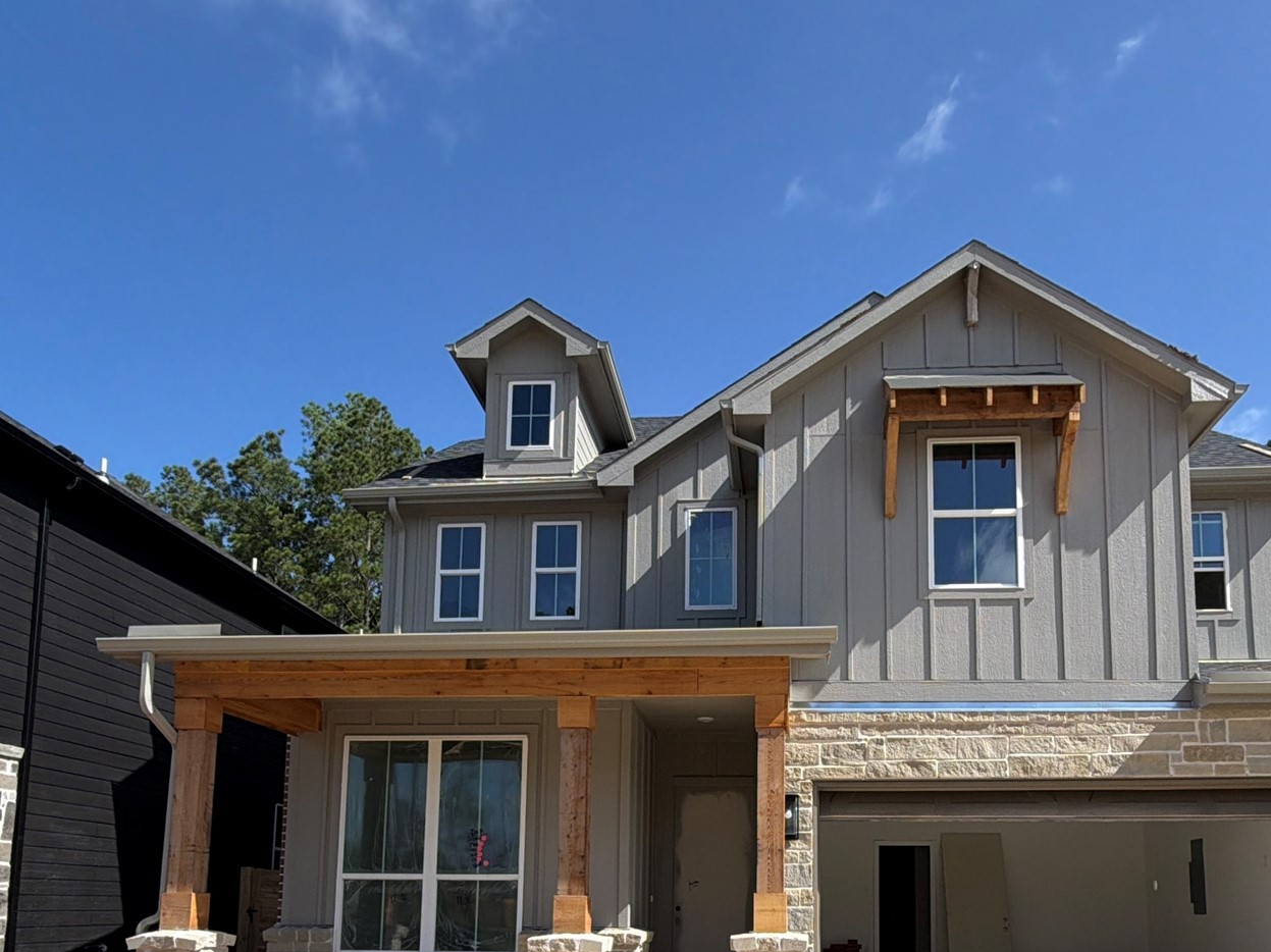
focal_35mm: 23
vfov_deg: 58.4
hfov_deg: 72.4
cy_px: 570
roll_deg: -0.2
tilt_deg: +9.5
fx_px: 844
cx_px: 815
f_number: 2.2
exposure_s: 1/942
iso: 20
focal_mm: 2.22
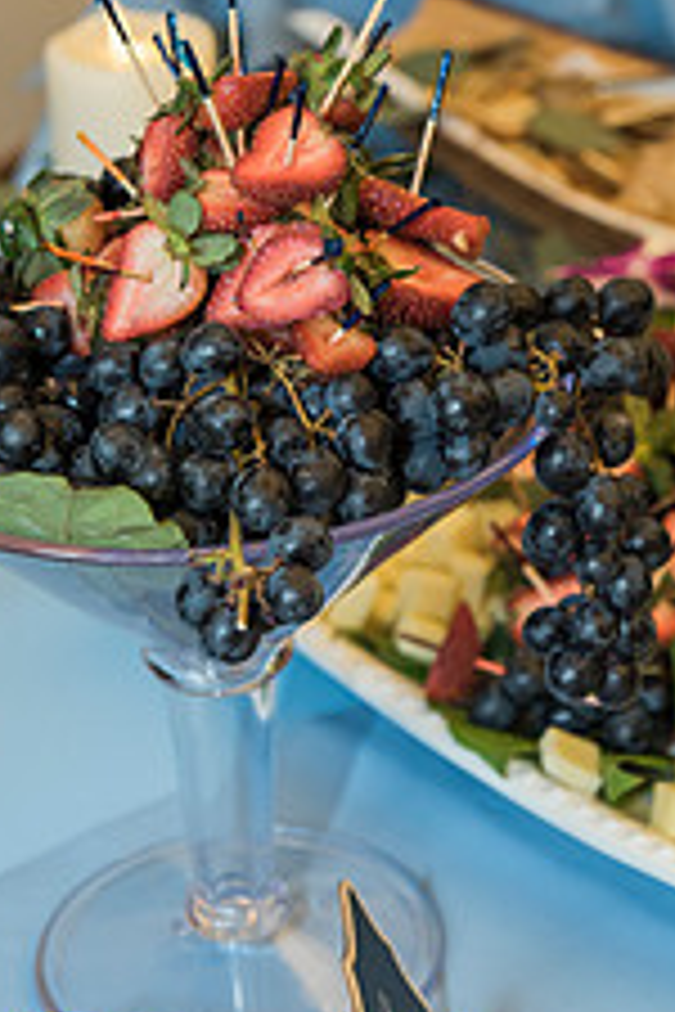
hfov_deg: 12.4
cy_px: 292
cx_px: 500
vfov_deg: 18.5
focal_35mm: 110
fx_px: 3094
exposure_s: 1/100
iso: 1250
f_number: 4
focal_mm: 55
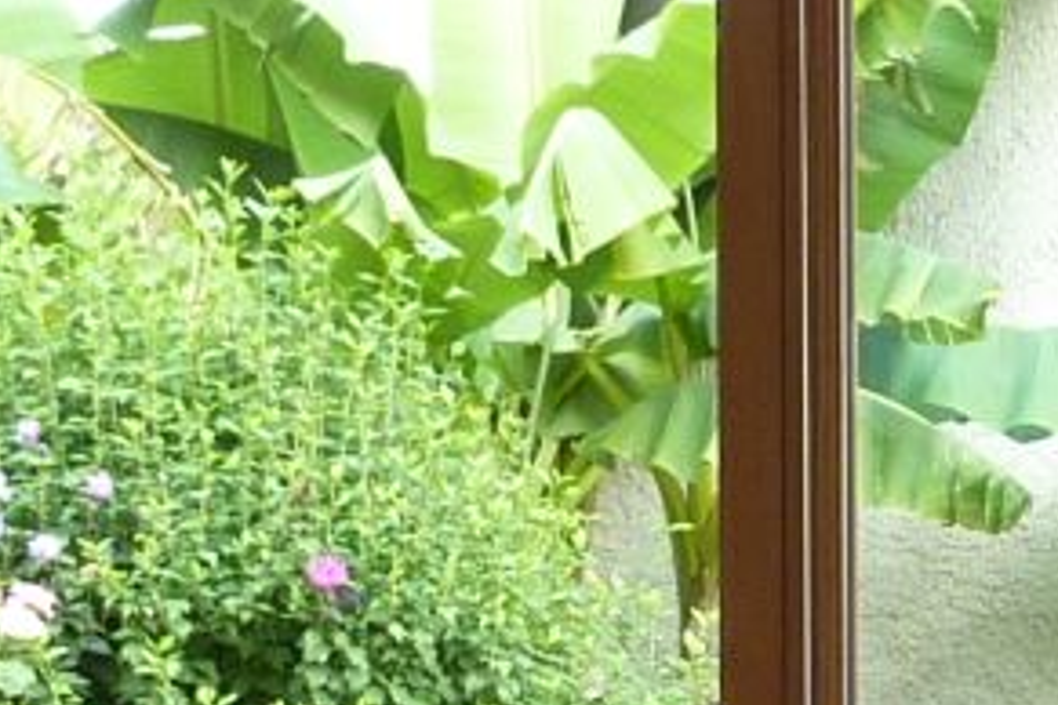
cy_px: 912
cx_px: 1262
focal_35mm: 139
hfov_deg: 14.3
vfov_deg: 9.7
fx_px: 4085
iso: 100
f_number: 3.3
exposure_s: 1/60
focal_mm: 4.1
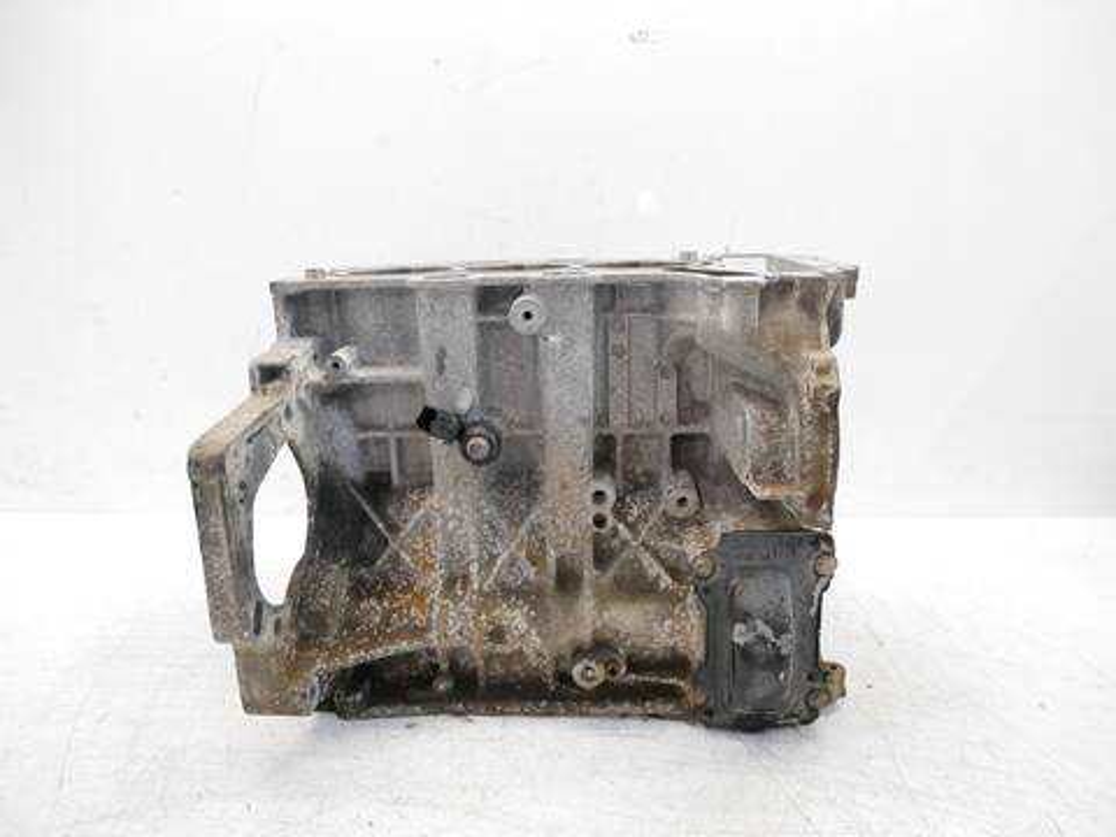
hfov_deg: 71.6
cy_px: 418
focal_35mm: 24
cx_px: 558
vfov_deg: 56.8
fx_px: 774
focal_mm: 12
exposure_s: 1/60
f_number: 3.5
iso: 640
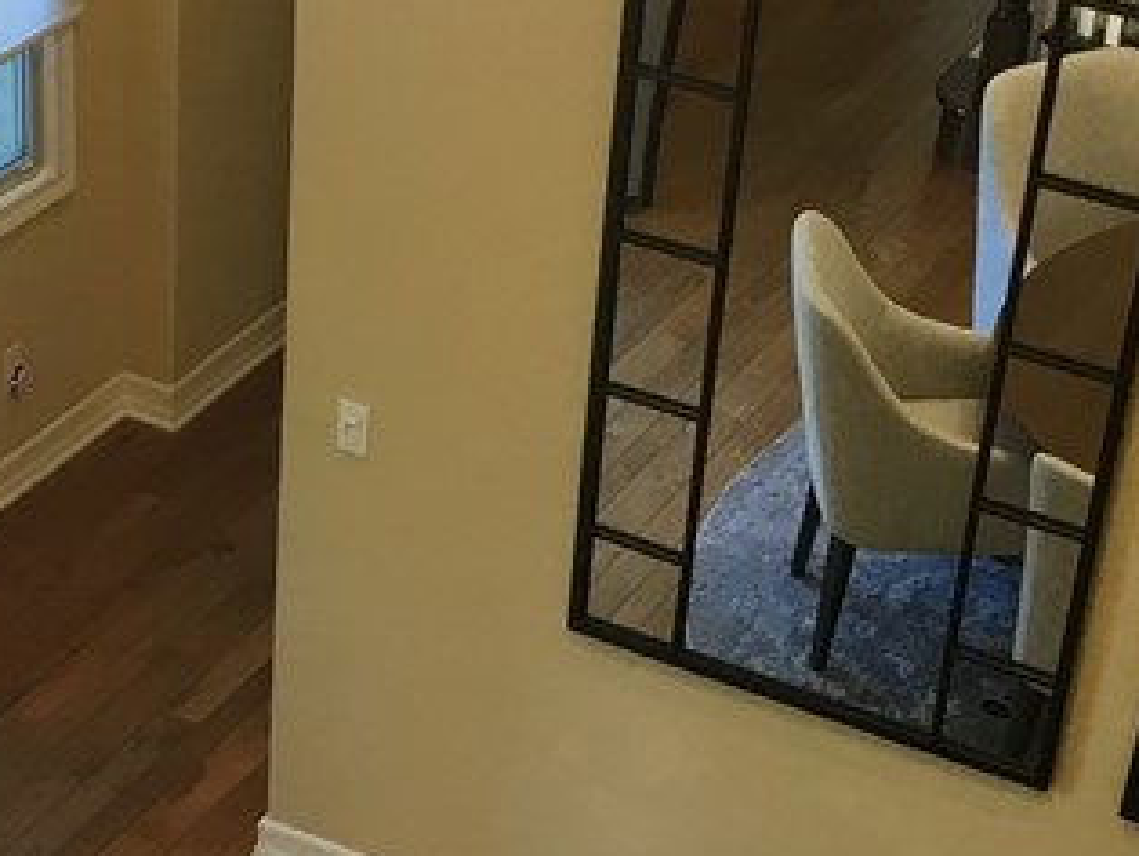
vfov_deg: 14.4
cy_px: 896
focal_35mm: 101
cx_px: 414
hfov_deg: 19.4
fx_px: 3326
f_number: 2.4
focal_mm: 3.3
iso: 50
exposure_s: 1/30
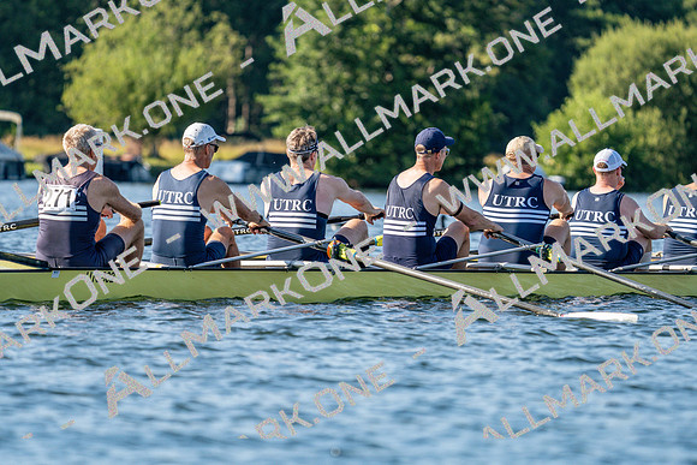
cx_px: 348
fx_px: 6487
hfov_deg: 6.2
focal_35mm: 335
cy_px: 232
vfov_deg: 4.1
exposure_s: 1/1600
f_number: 6.3
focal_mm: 335
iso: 500
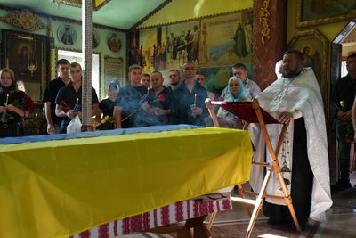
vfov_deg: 27.5
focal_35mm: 49
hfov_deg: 40.3
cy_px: 119
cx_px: 178
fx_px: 485
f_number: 4.5
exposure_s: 1/500
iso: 4000
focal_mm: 49
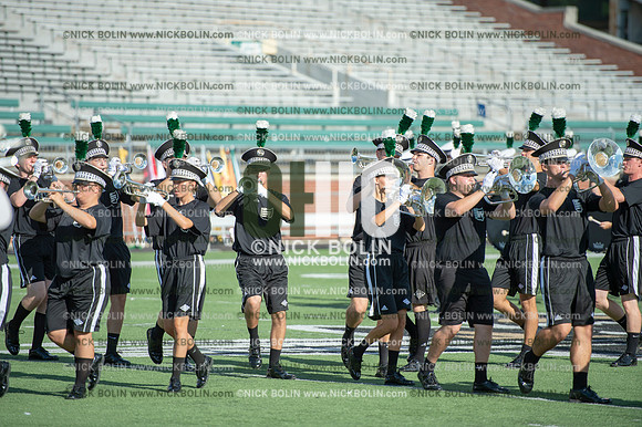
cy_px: 214
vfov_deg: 6.9
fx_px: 3564
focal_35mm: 200
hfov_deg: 10.3
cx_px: 321
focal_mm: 200
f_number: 2.8
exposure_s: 1/2000
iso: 160
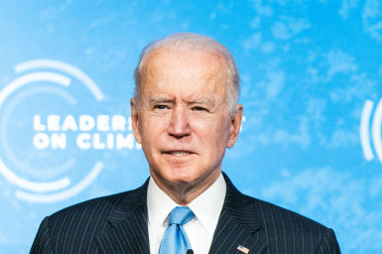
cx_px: 197
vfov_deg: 2.8
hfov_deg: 4.2
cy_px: 176
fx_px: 5195
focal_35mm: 490
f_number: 2.8
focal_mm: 184
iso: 2000
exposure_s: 1/500
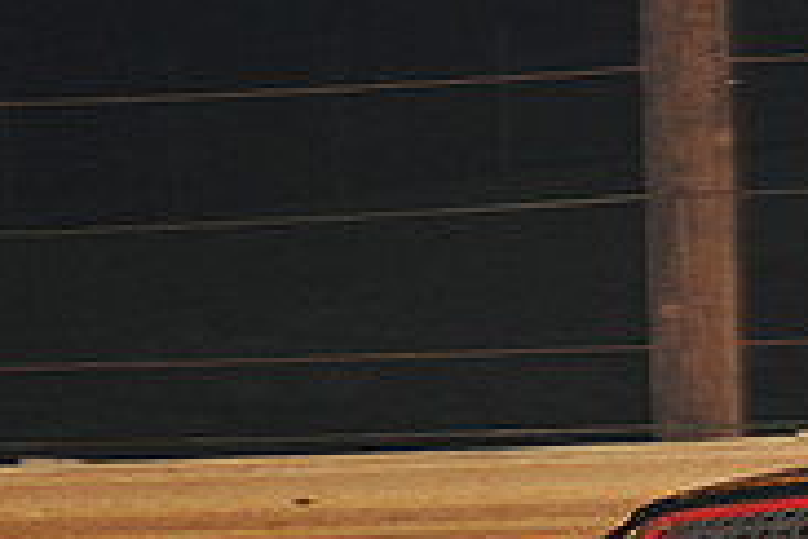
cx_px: 812
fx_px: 11019
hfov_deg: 4.2
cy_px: 742
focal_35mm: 491
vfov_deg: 2.8
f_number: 6.3
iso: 1250
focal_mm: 155
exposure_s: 1/320
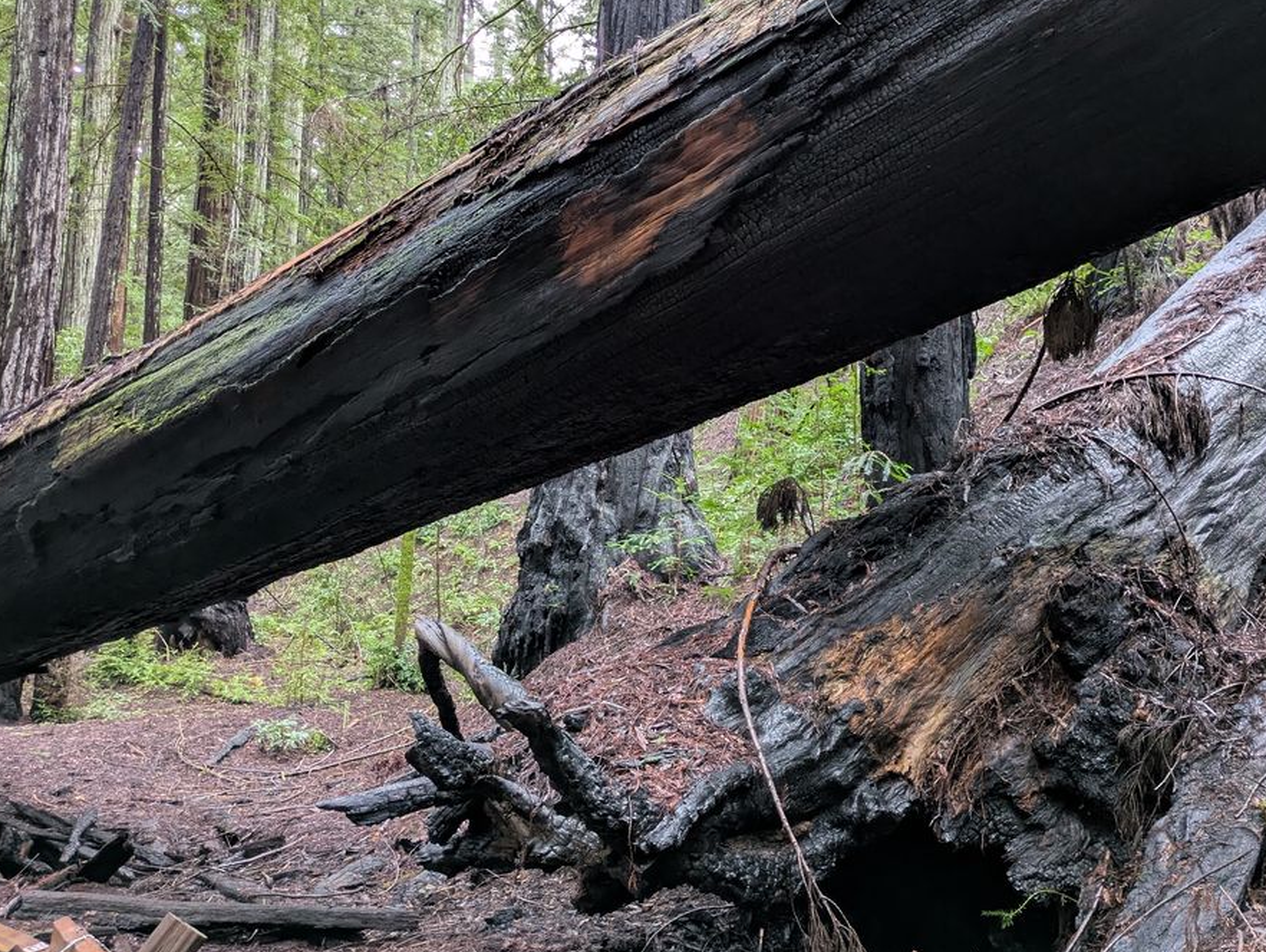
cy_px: 477
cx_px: 762
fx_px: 1244
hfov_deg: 53.5
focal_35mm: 34
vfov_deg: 41.8
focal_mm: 5.43
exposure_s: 1/24
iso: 161
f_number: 1.89
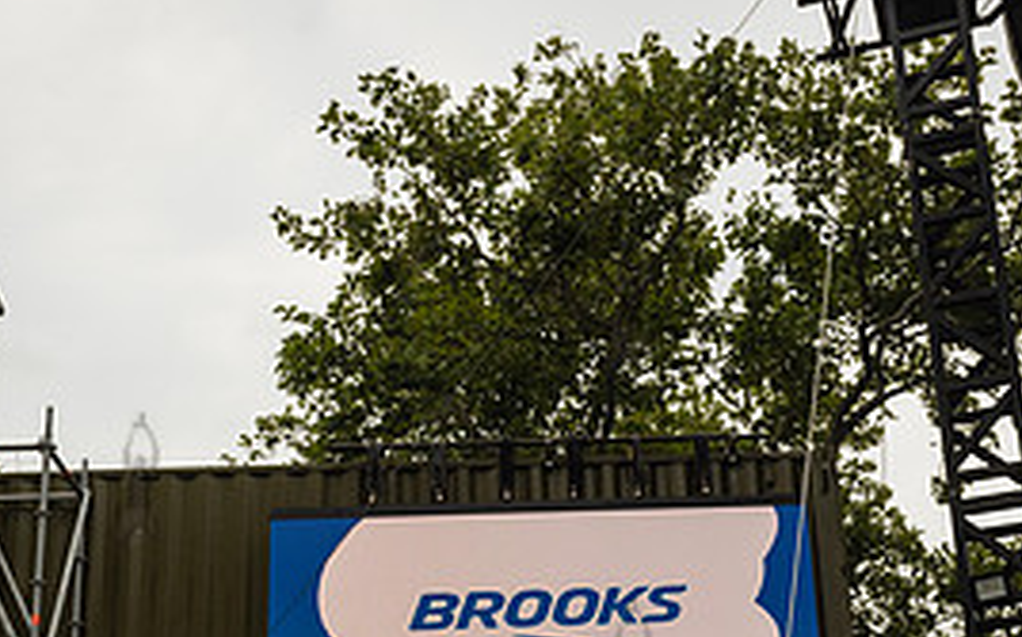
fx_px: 1475
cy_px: 662
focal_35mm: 53
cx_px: 629
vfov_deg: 23.2
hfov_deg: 38.0
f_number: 4.5
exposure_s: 1/3200
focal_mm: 24
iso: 1000
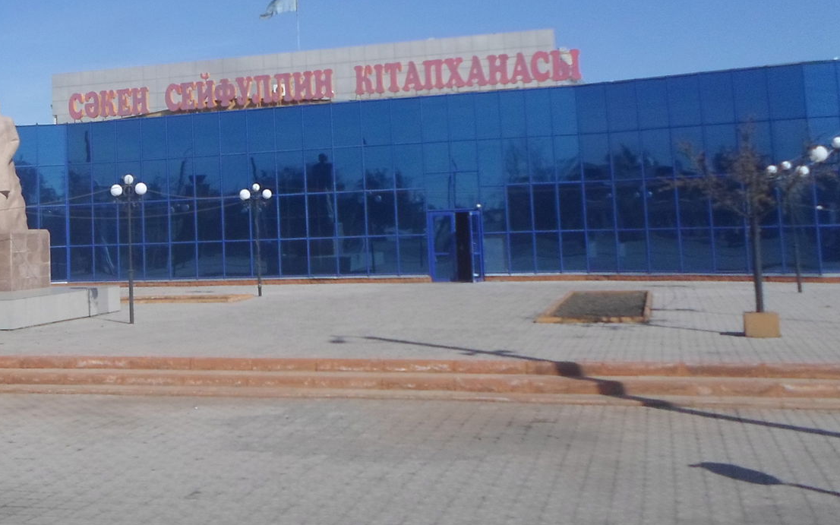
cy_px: 103
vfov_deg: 27.4
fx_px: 1053
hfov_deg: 42.7
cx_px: 259
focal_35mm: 46
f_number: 9.2
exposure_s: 1/180
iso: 80
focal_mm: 4.5
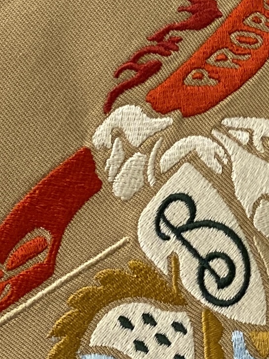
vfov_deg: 47.6
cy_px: 257
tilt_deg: -12.5
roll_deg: +35.3
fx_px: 394
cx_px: 174
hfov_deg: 37.4
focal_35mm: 38
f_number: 1.8
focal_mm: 4.25
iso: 100
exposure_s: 1/121
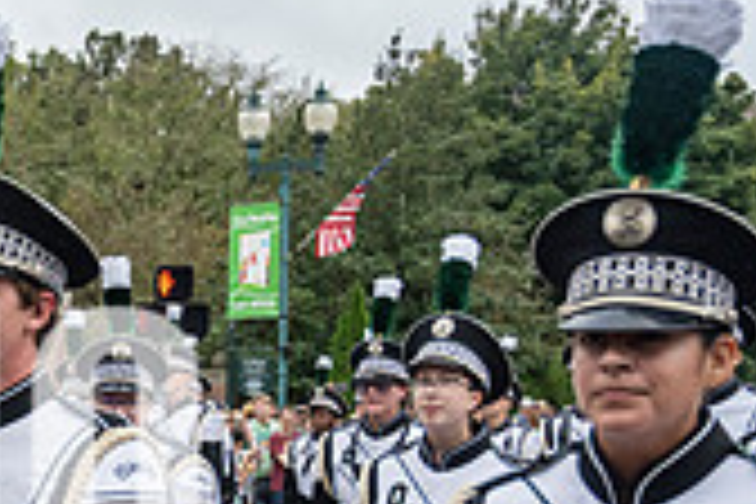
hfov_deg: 22.6
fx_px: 1743
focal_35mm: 83
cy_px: 520
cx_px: -140
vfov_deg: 16.1
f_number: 4
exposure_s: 1/1600
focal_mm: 24
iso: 800
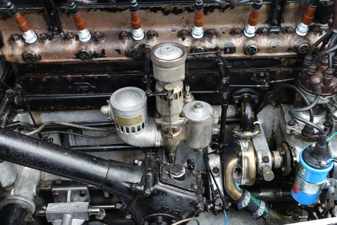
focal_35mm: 40
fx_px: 374
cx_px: 184
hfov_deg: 48.4
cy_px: 92
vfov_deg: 33.3
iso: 125
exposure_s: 1/80
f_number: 2.8
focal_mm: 11
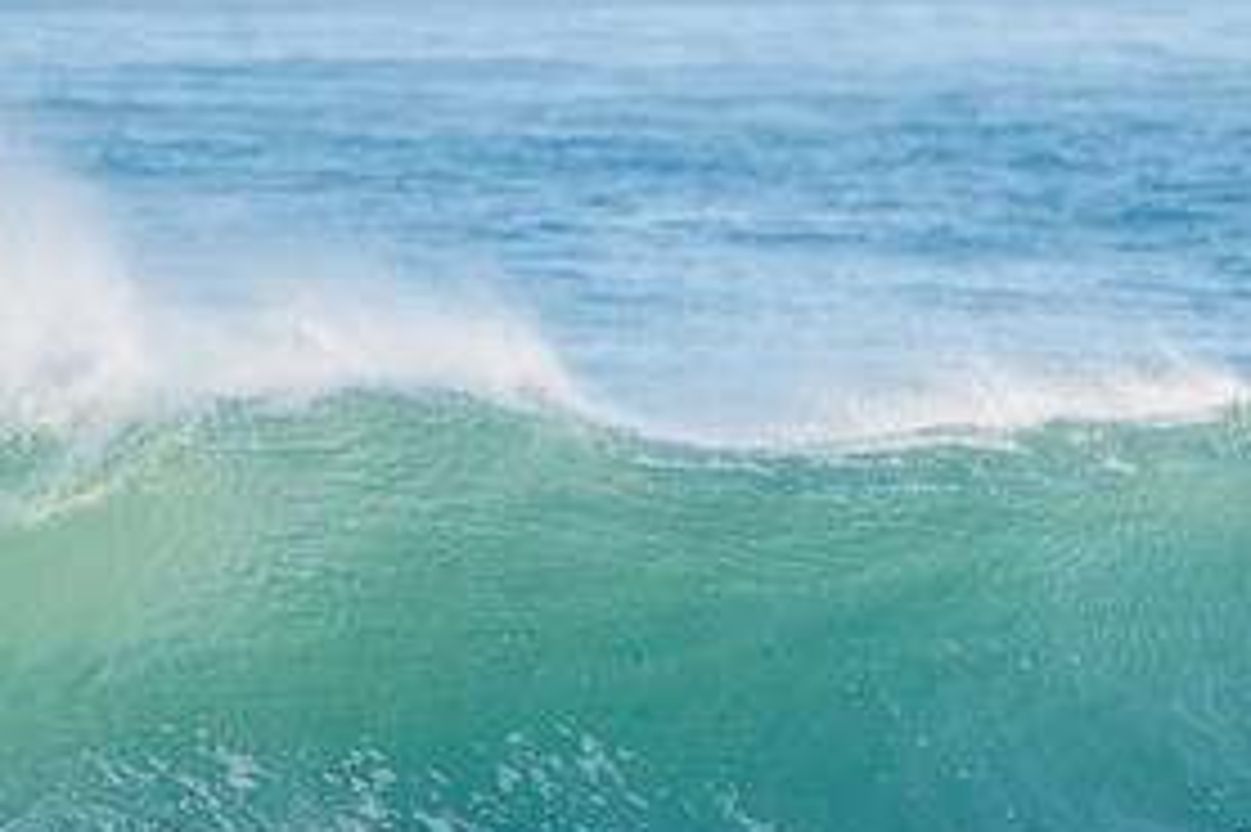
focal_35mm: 1045
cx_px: 333
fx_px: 36291
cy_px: 861
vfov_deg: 1.3
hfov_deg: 2.0
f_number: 5.6
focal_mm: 500
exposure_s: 1/1600
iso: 360
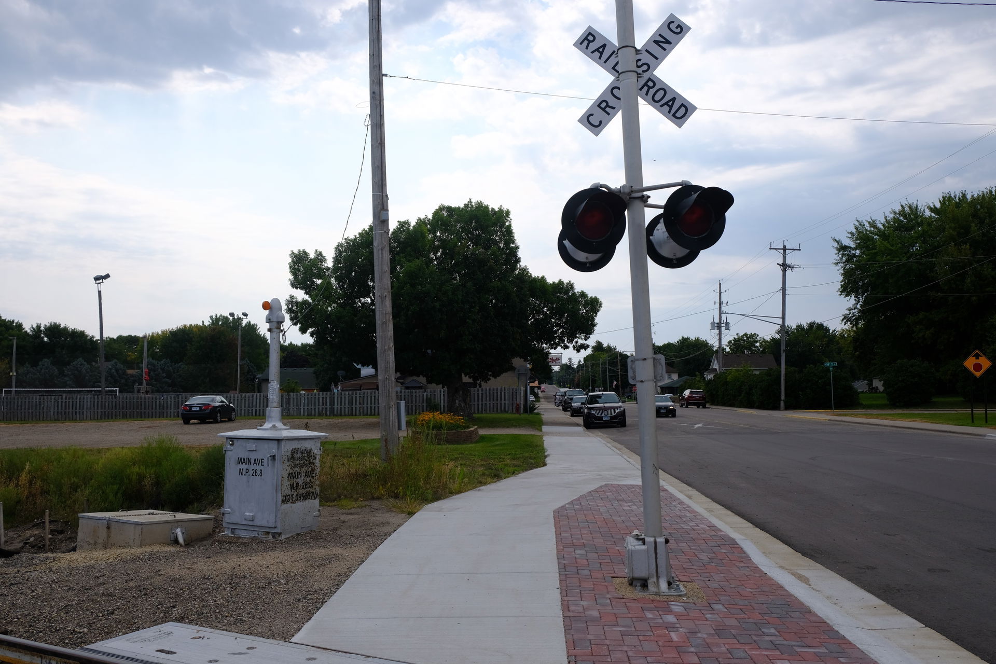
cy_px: 332
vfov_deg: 41.1
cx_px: 498
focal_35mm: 32
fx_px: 885
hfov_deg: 58.7
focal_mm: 21.4
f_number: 5.6
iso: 200
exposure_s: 1/1100
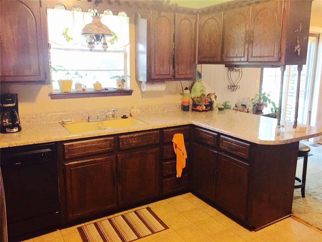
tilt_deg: -11.0
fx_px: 270
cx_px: 161
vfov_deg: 48.2
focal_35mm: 29
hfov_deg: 61.7
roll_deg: -2.1
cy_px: 121
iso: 250
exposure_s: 1/30
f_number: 2.2
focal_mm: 4.15
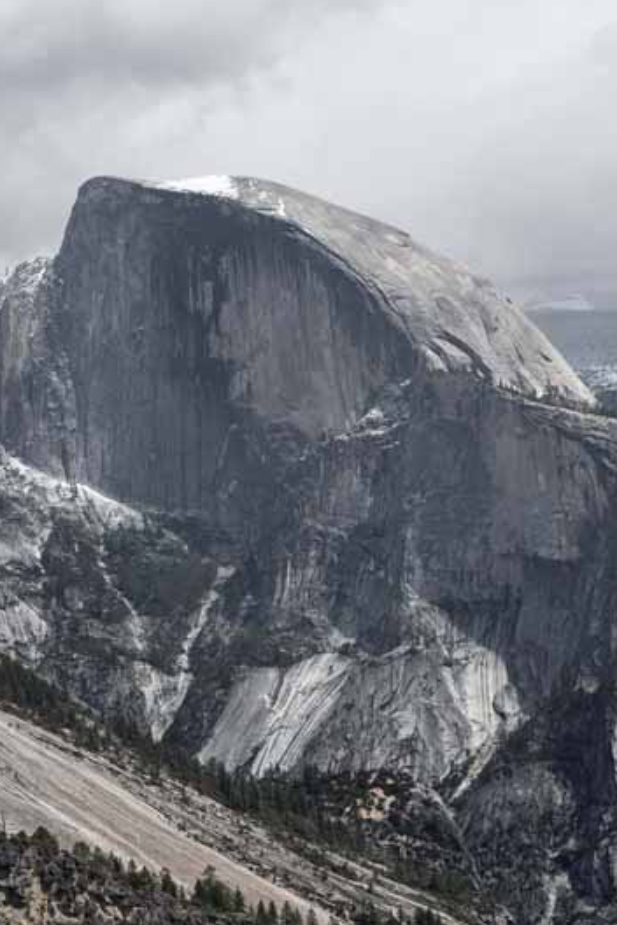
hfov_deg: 13.3
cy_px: 461
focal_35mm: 103
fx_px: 2648
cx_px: 272
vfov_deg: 19.8
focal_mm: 68
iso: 100
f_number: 5.6
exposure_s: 1/1600
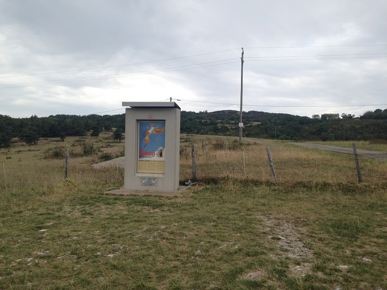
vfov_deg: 42.9
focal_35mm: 33
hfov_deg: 55.4
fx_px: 369
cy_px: 145
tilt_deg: +0.7
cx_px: 194
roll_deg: -0.8
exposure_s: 1/570
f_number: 2.4
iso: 50
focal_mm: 4.12
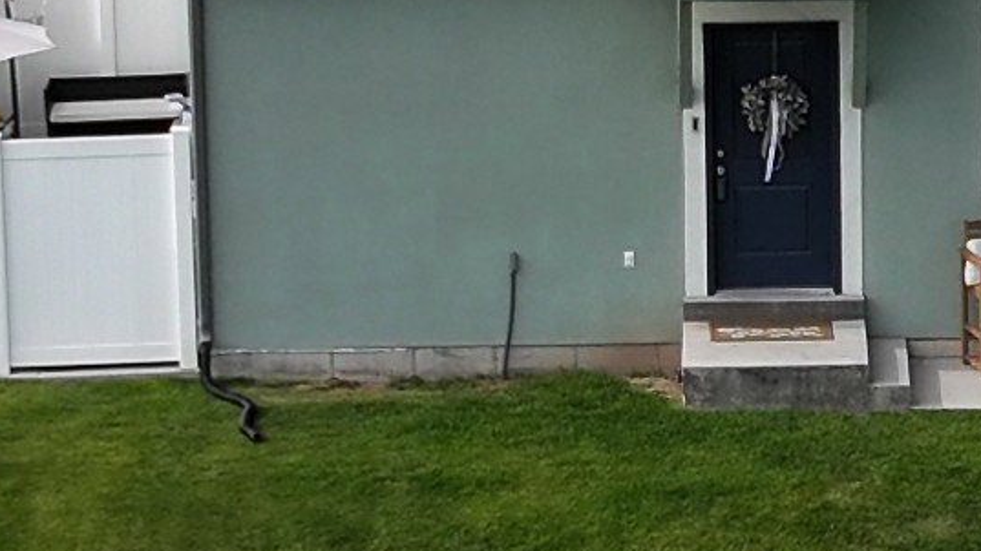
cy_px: -204
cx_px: 1300
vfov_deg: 12.2
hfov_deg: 20.2
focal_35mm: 96
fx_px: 2497
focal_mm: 12.29
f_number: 2.8
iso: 100
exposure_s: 1/1250
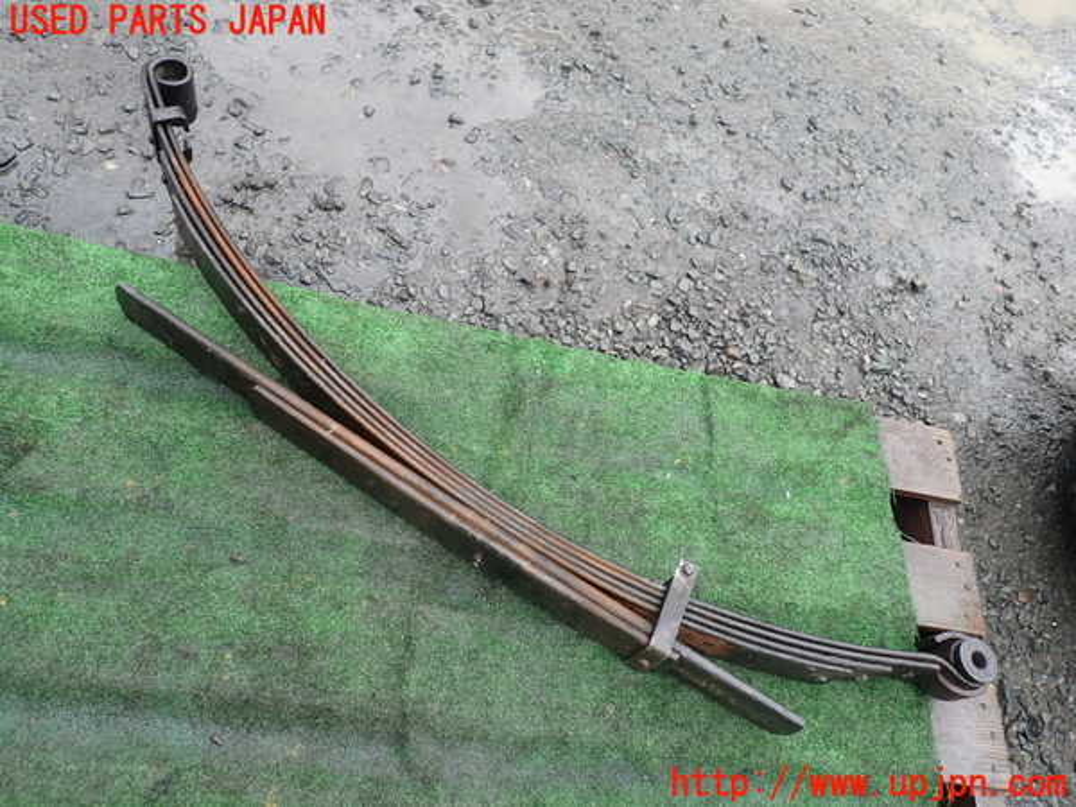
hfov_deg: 69.4
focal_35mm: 25
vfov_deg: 54.9
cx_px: 538
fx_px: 777
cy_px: 404
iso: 100
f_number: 2.8
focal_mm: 4.5
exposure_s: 1/100
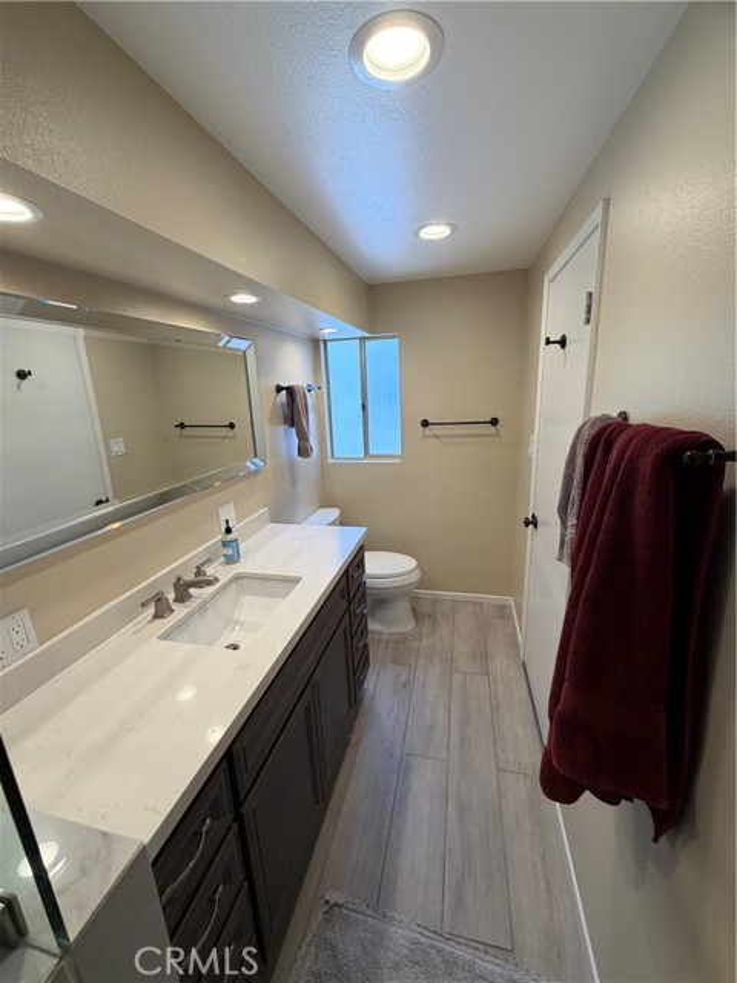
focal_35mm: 14
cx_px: 368
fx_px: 397
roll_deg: +3.8
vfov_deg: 102.1
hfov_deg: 85.7
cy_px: 492
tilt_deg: -12.4
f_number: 2.2
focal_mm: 2.22
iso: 125
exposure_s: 1/120
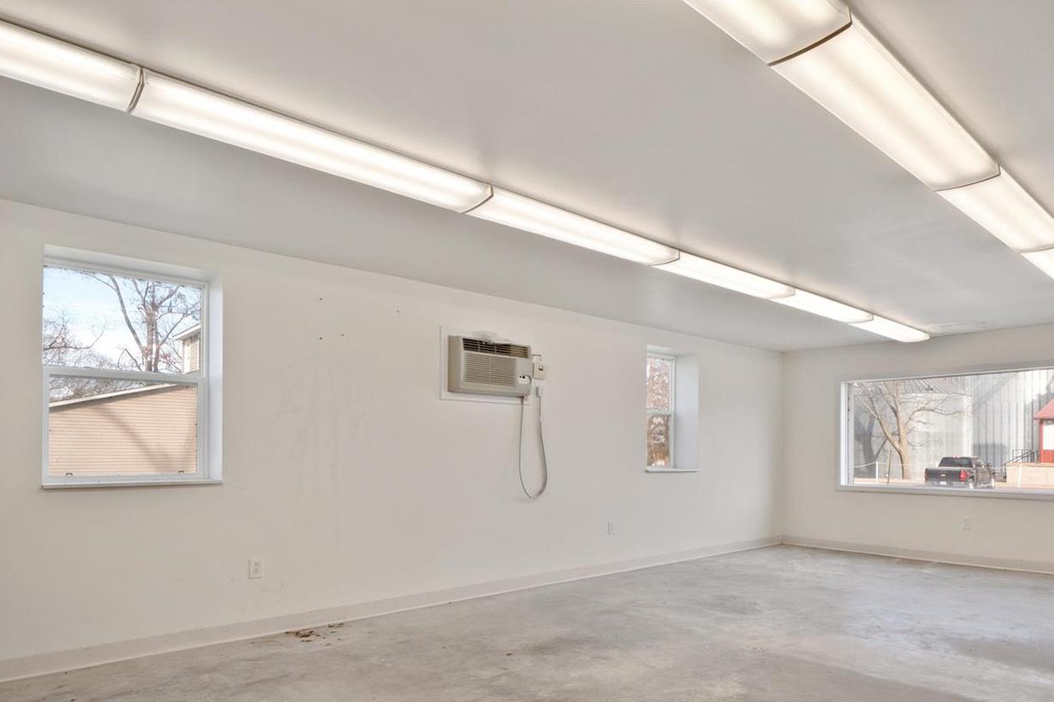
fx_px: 615
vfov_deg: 58.3
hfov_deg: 80.5
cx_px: 620
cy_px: 459
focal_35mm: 21
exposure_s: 1/13
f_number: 9
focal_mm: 8
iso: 400
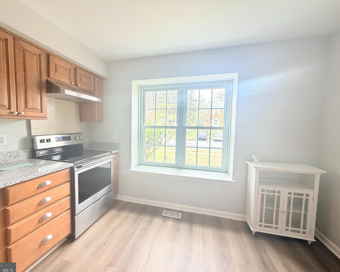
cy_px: 138
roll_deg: -0.4
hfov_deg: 96.6
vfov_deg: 84.0
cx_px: 157
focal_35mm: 15
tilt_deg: -4.7
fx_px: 151
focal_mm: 2.22
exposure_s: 1/78
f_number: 2.2
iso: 320
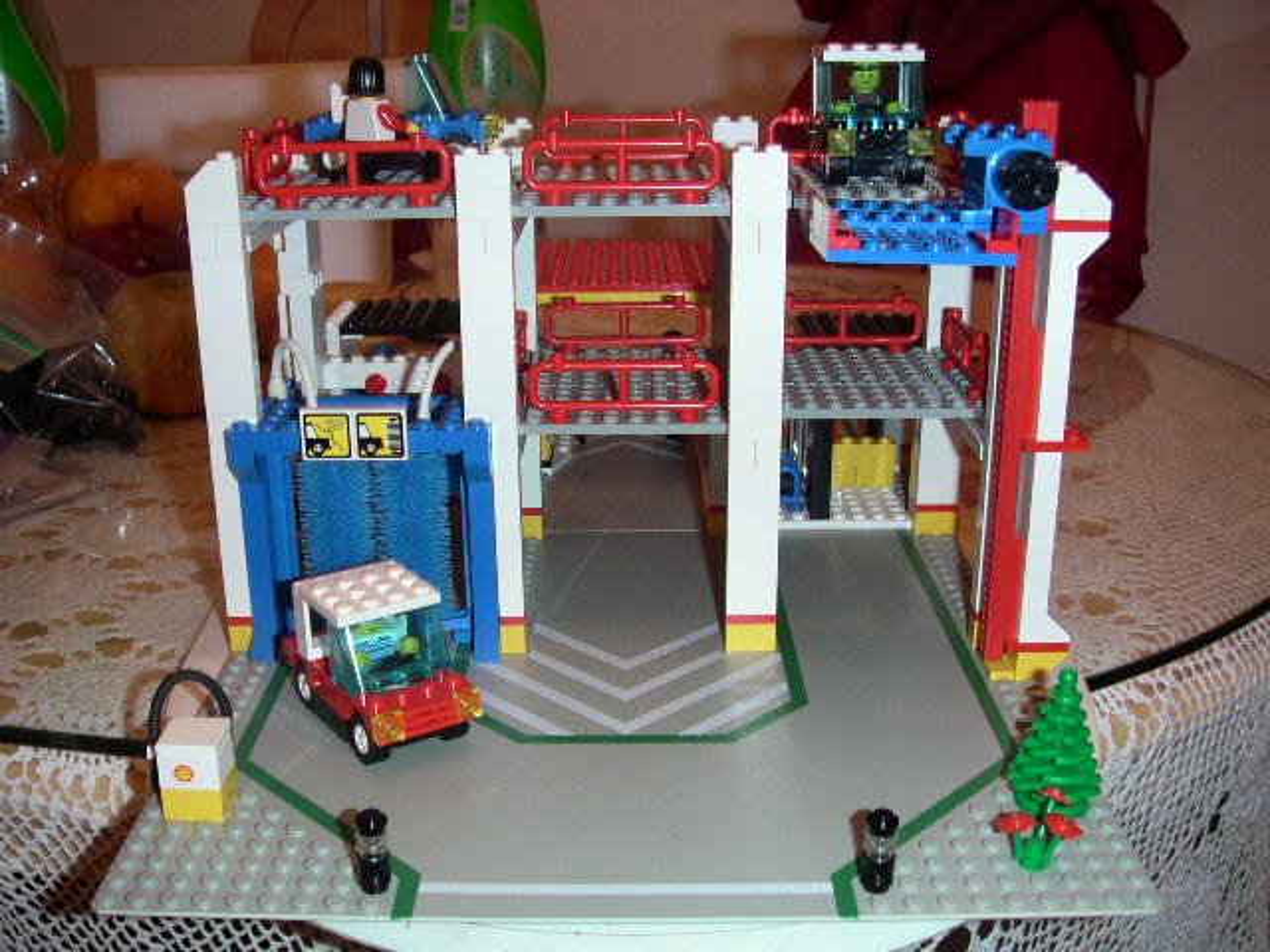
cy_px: 476
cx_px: 635
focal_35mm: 38
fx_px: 1394
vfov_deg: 37.7
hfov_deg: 49.0
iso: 160
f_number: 2.8
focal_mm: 6
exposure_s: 1/50
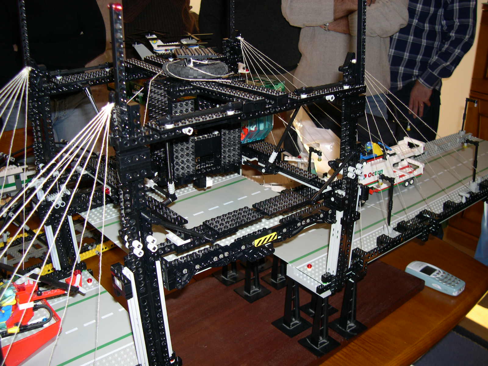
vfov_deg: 37.7
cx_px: 244
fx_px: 536
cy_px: 183
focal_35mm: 38
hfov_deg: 49.0
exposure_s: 1/60
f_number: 2.8
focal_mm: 8
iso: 100
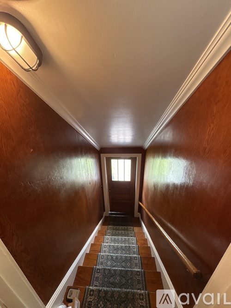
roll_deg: +1.4
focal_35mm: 14
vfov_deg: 102.1
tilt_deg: -22.8
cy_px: 154
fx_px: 125
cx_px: 116
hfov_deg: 85.7
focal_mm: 2.22
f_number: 2.2
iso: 320
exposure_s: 1/60
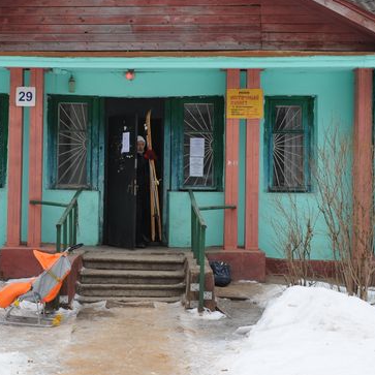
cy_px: 152
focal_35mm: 59
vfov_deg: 29.0
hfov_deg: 28.9
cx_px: 124
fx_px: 723
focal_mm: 36
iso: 500
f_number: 5.6
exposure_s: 1/160
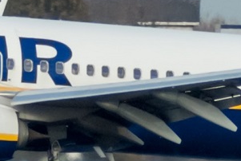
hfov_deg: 0.8
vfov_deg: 0.5
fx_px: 18359
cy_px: 77
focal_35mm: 2737
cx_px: 79
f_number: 7.1
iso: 400
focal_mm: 230
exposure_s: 1/1250
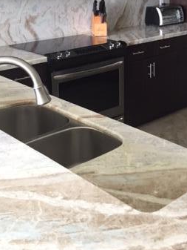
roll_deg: +0.0
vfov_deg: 33.7
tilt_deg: -12.2
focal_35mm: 55
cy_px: 43
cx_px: 135
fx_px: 396
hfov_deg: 26.3
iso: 64
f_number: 2.2
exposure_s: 1/30
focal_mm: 4.15
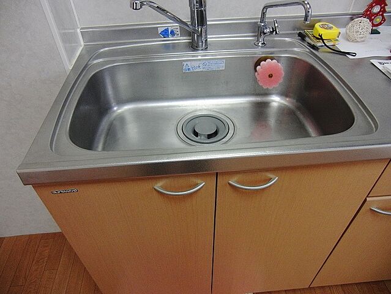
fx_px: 271
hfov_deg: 71.6
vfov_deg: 56.9
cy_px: 147
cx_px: 196
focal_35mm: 24
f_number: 3.2
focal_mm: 4.3
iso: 320
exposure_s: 1/60
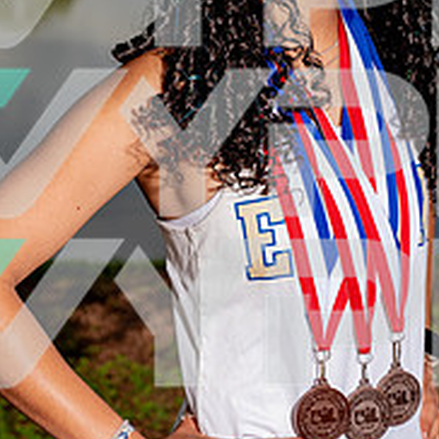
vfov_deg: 16.5
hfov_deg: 16.6
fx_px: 1507
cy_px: 145
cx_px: 241
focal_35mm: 105
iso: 100
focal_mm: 50
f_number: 5.6
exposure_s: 1/640
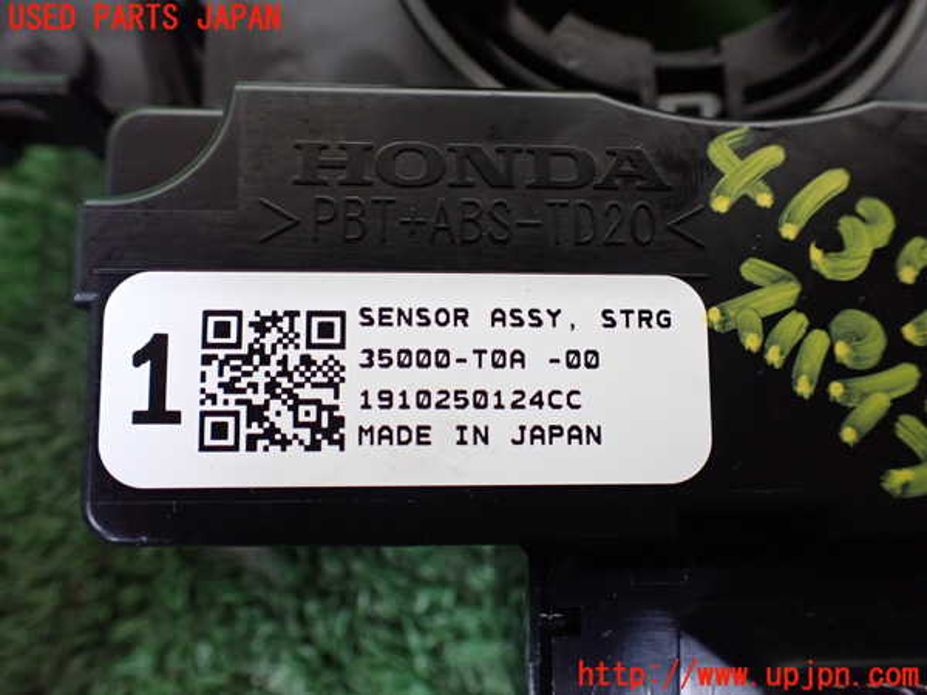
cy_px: 348
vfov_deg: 46.8
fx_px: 803
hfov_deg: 60.0
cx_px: 464
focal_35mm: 30
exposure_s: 1/80
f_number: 2.3
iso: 800
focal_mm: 5.4
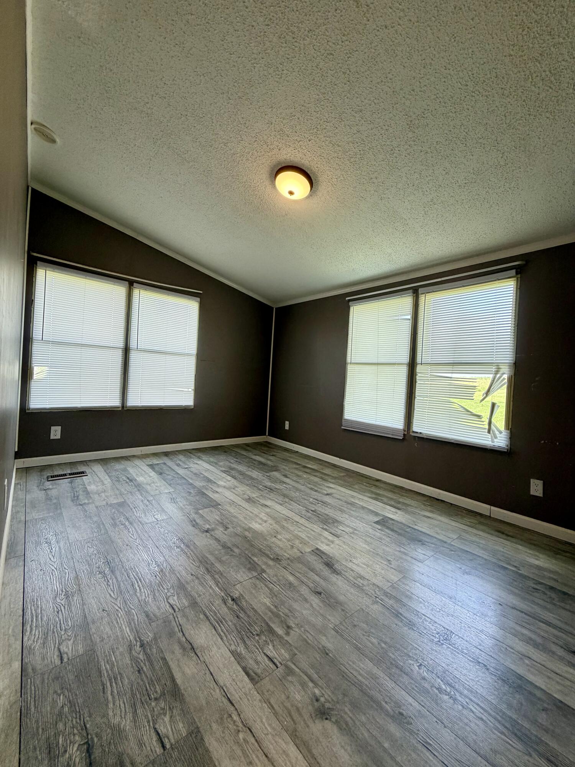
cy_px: 384
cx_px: 288
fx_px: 310
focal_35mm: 14
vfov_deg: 102.1
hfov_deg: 85.7
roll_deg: -3.1
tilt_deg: -0.4
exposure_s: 1/120
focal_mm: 2.22
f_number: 2.2
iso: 125
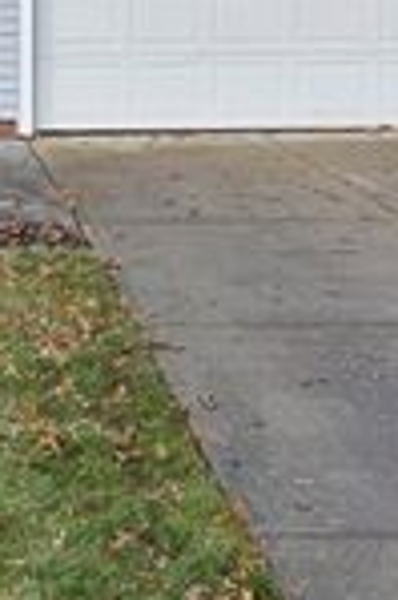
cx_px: -96
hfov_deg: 12.4
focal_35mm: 107
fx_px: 1778
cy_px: 115
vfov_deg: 18.9
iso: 25
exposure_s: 1/296
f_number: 1.8
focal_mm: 5.4
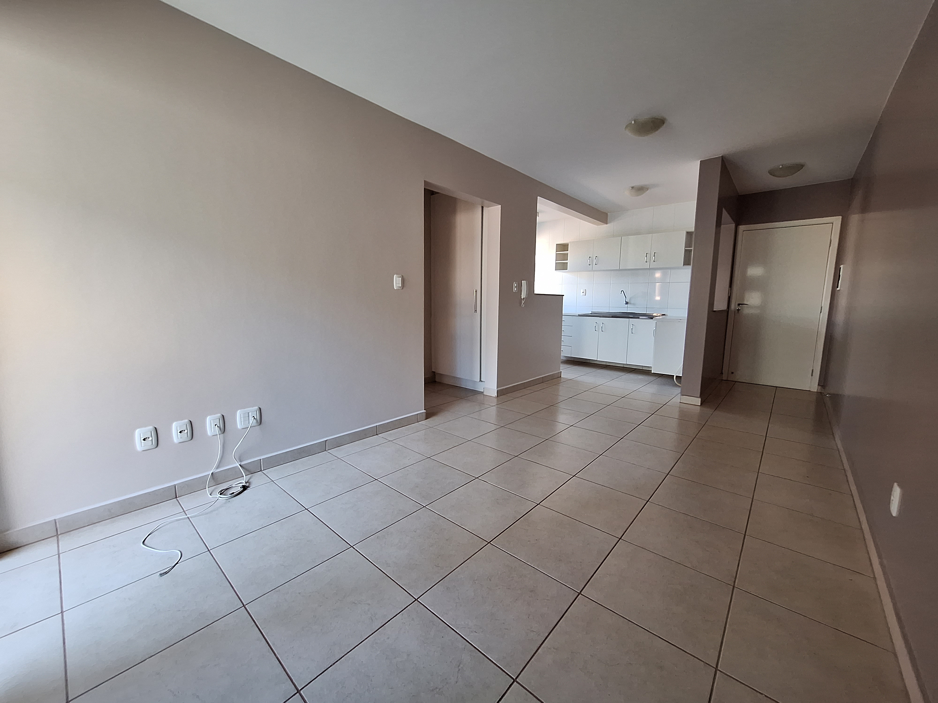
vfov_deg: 89.9
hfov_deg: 106.2
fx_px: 352
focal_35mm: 13
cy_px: 352
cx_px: 469
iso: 160
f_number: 2.2
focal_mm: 1.74
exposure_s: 1/30
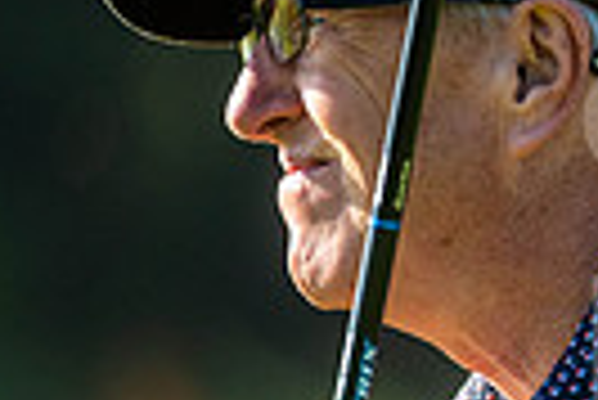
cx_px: 1174
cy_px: 393
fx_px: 21784
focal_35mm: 1310
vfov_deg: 1.1
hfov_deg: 1.6
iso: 250
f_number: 4
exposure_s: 1/1600
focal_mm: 300
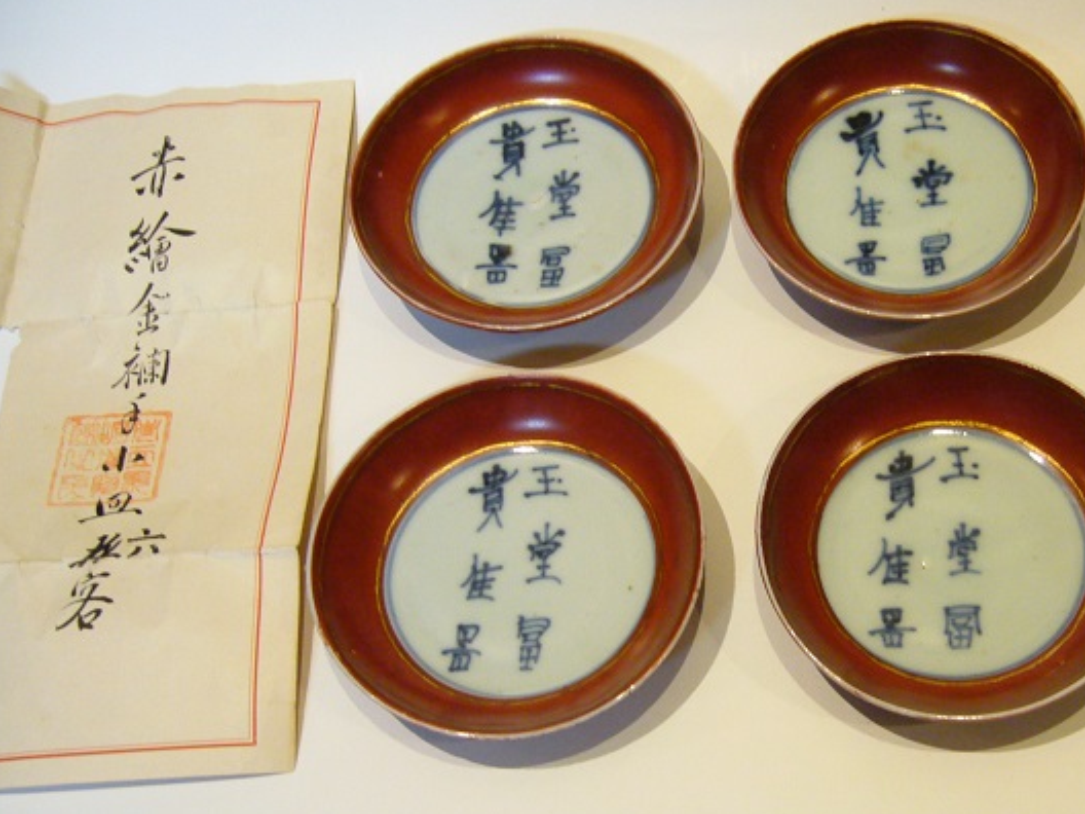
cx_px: 816
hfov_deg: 35.4
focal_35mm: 53
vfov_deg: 27.5
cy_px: 471
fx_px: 1661
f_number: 2.8
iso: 200
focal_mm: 5.8
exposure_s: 1/8
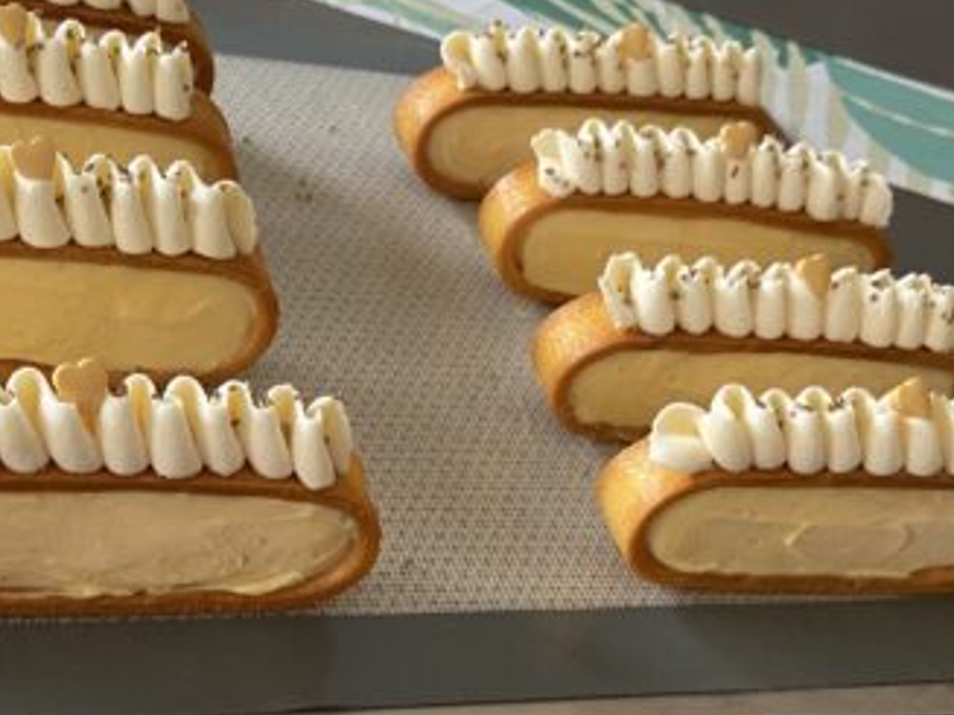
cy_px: 508
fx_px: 1460
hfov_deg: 35.9
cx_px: 331
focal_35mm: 53
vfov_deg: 27.2
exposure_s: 1/60
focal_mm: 4.25
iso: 200
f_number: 1.8
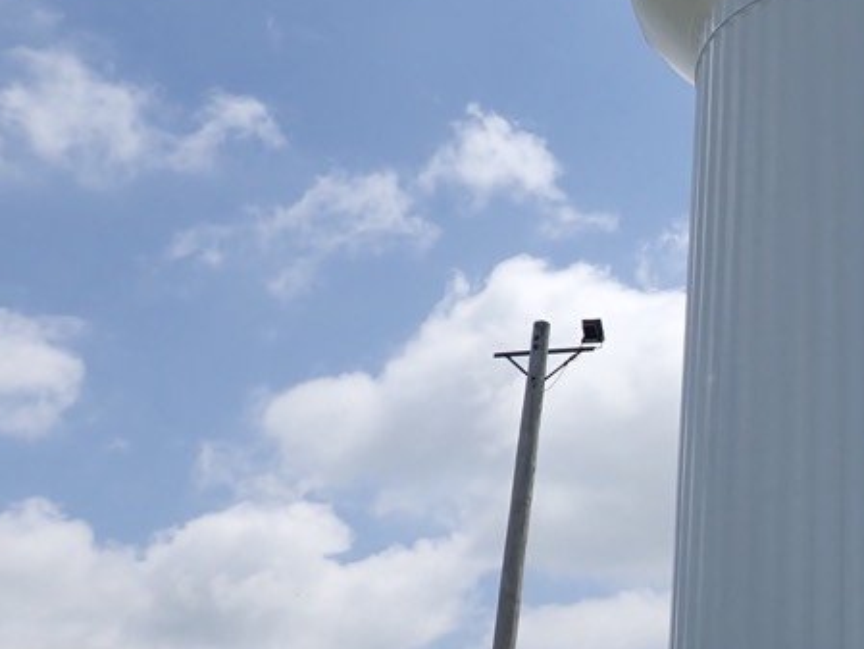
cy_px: 372
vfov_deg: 25.6
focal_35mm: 57
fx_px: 1423
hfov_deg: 31.3
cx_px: 862
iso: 100
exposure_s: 1/320
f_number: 8
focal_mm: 4.5
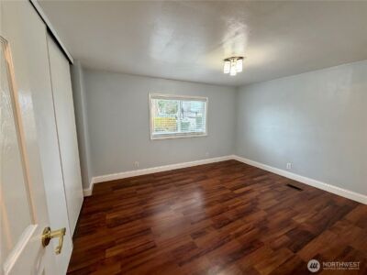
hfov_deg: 102.1
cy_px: 138
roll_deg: +0.5
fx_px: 148
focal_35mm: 14
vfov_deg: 85.7
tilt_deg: -8.5
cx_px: 184
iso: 200
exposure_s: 1/60
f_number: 2.2
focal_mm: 2.22
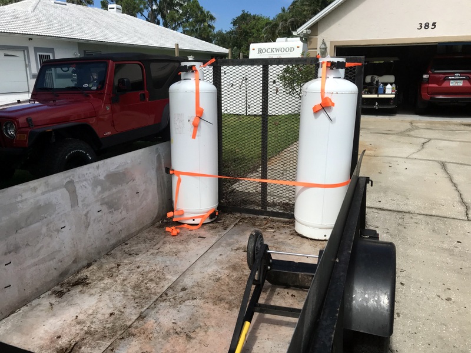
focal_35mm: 28
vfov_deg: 49.7
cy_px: 176
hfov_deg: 63.4
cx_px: 236
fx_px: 381
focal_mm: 3.99
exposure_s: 1/2907
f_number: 1.8
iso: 20
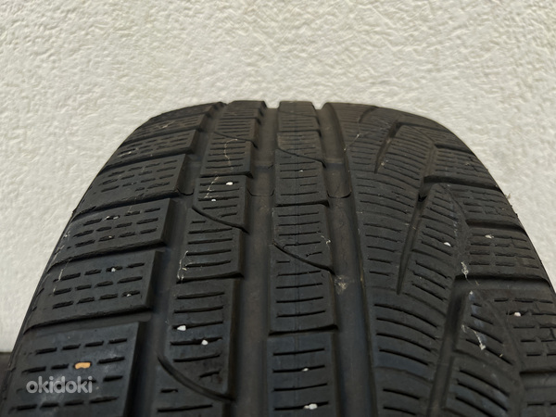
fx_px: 418
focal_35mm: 26
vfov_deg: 53.1
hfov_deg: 67.3
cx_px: 278
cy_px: 208
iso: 50
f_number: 1.5
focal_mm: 5.7
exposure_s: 1/1196
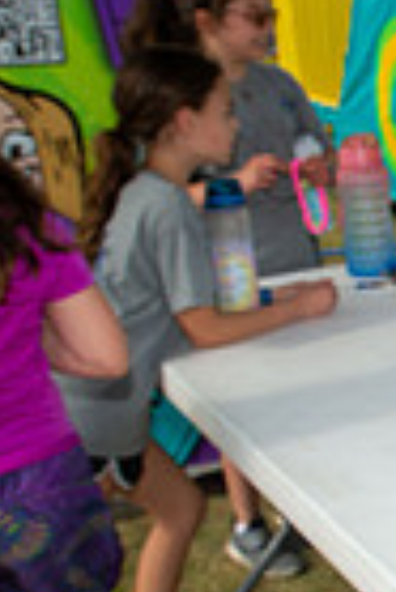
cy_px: 353
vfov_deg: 28.4
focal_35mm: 71
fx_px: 1169
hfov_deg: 15.5
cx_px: 783
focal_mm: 17
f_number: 7.1
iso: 100
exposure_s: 1/200
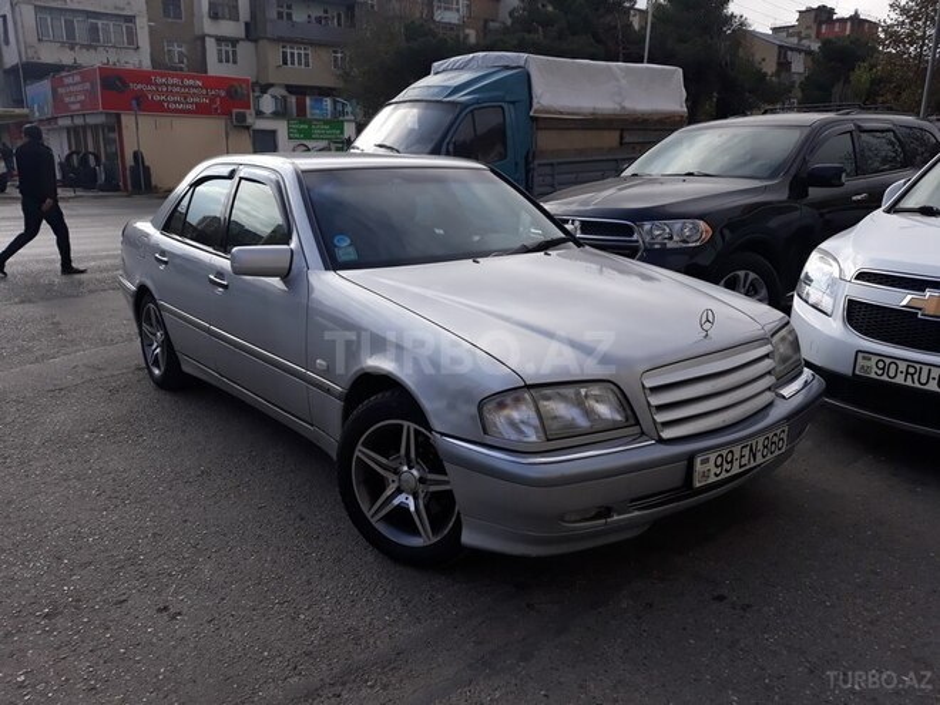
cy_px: 352
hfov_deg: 65.3
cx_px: 470
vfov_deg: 51.4
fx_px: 733
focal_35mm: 27
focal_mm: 3.71
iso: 40
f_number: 1.7
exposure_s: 1/1852
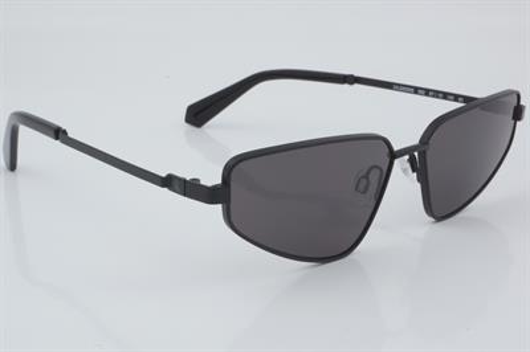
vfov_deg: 16.5
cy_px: 176
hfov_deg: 24.6
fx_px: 1214
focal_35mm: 82
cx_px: 265
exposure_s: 1/3
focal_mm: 55
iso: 100
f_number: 32
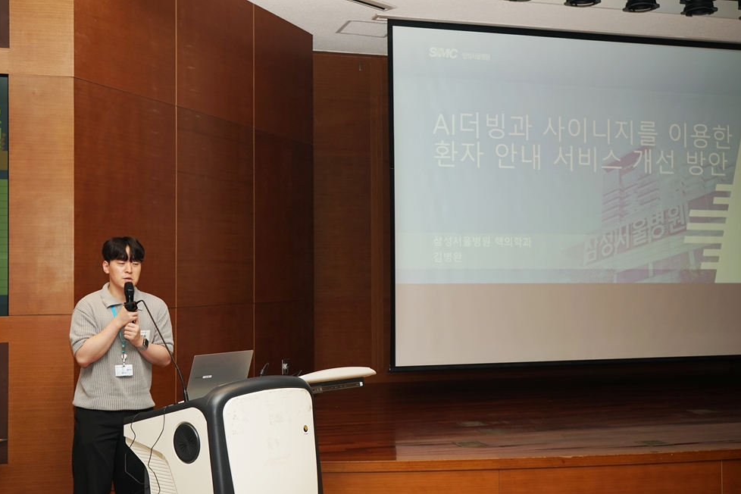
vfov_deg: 29.9
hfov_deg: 43.6
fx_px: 926
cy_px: 252
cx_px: 368
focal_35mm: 45
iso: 400
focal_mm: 44
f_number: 6.3
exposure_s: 1/125
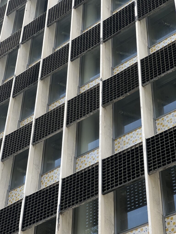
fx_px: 522
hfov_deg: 19.1
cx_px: 88
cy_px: 117
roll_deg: -3.2
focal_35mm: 77
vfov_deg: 25.3
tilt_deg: +43.7
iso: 20
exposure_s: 1/143
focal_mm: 9
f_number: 2.8
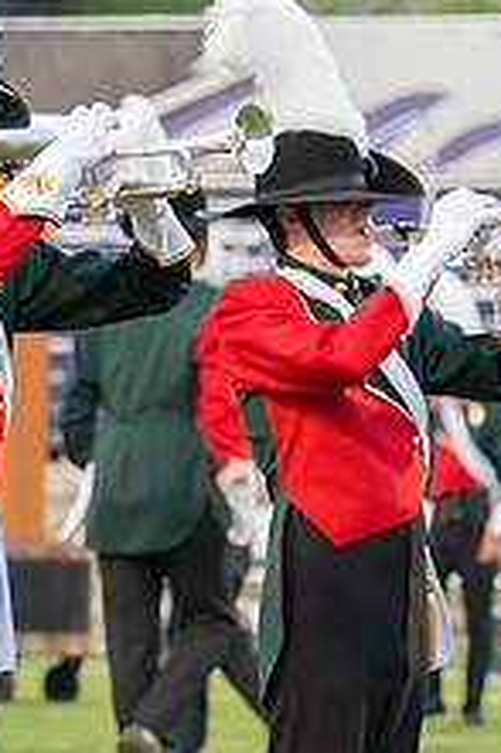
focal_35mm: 554
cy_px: 564
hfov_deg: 2.5
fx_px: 11582
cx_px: -69
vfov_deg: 3.7
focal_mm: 160
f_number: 5
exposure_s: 1/640
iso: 3200
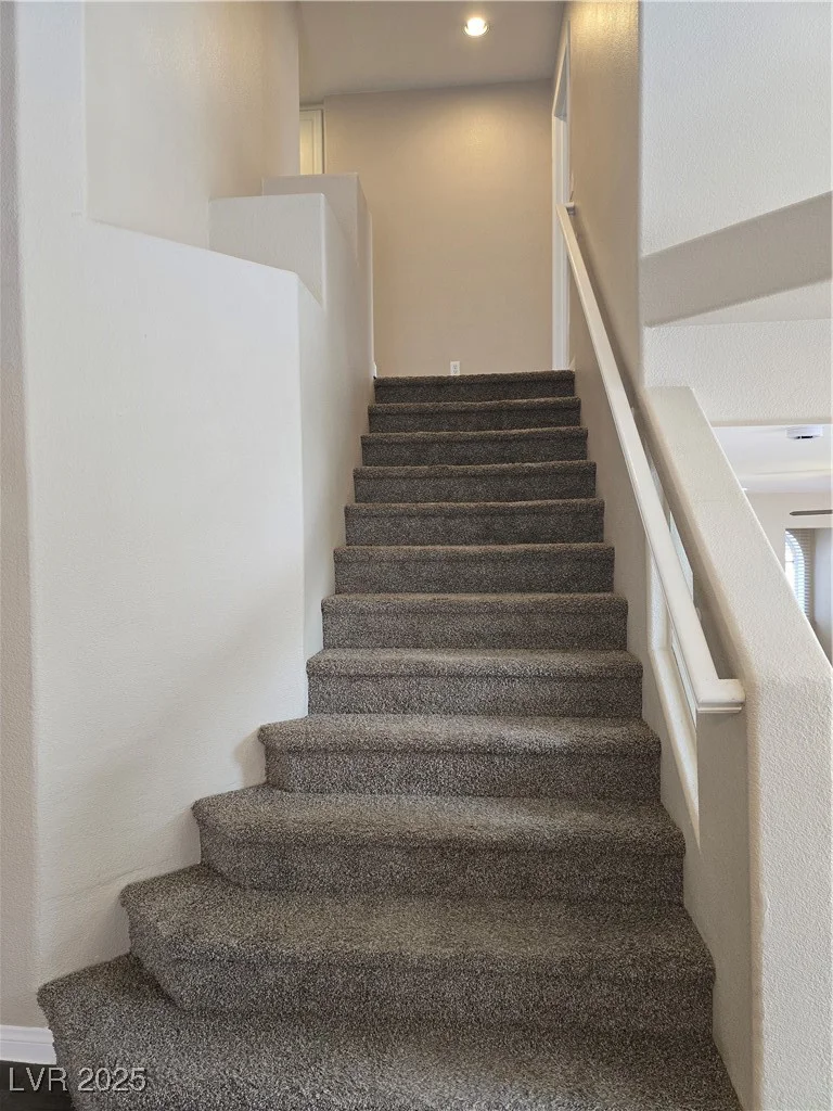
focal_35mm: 23
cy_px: 556
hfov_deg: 58.9
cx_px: 416
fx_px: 738
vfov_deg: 73.9
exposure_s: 1/120
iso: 250
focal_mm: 6.3
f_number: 1.7
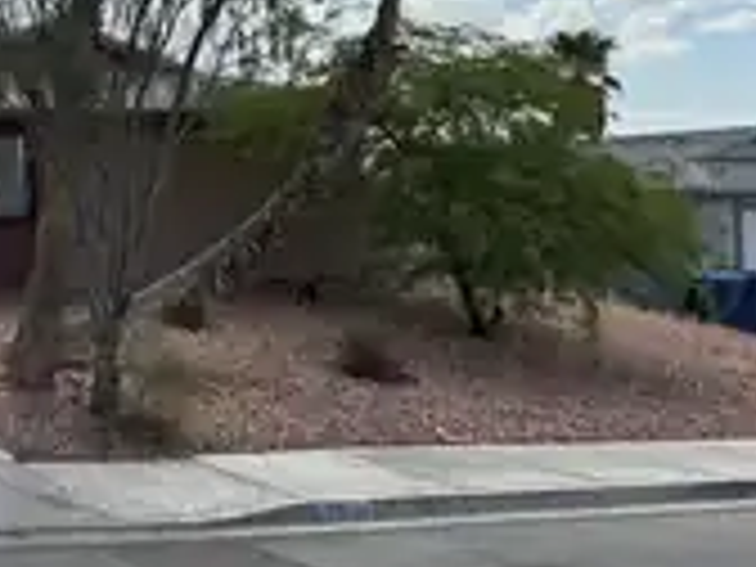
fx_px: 1245
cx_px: -126
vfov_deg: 25.6
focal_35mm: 57
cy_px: 207
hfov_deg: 29.5
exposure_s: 1/3802
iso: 80
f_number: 1.78
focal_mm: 6.76
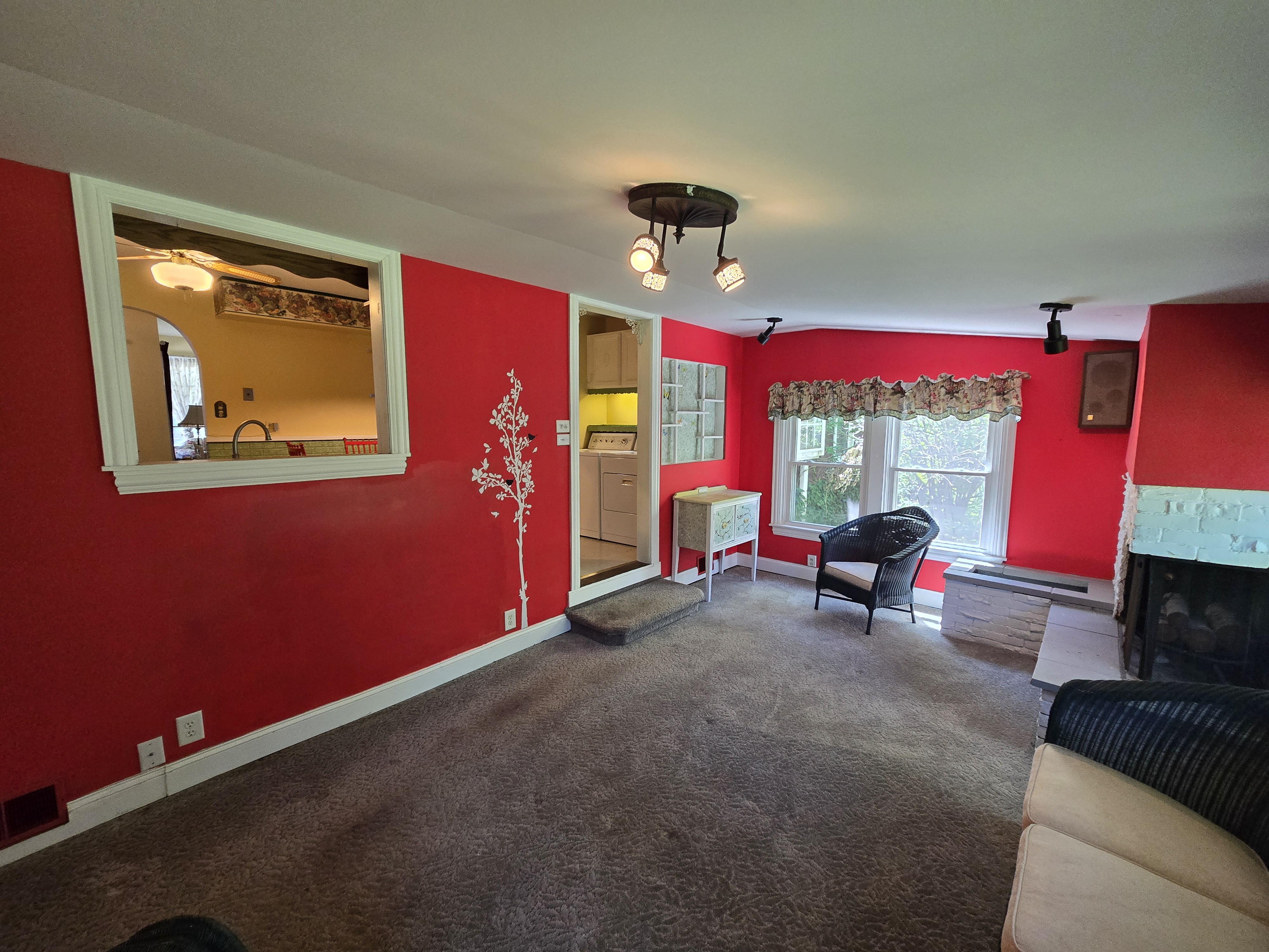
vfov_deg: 89.9
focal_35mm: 13
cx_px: 634
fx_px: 477
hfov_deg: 106.2
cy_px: 476
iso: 250
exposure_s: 1/60
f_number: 2.2
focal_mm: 2.2
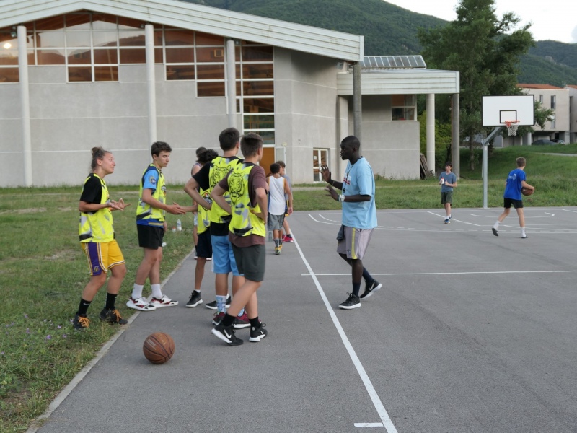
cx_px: 288
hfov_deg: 46.8
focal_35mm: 40
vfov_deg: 36.0
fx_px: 667
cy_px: 216
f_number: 2.8
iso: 160
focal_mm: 13.5
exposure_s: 1/80
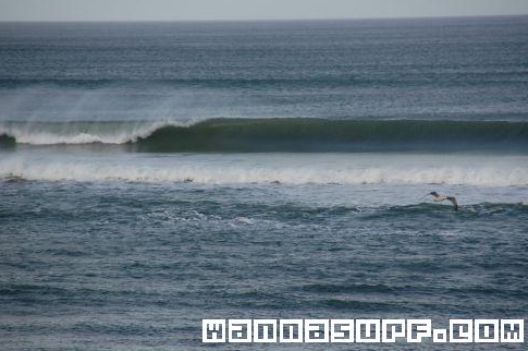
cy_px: 176
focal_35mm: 309
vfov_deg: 4.4
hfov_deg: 6.7
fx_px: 4526
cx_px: 269
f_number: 6.3
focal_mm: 200
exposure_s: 1/800
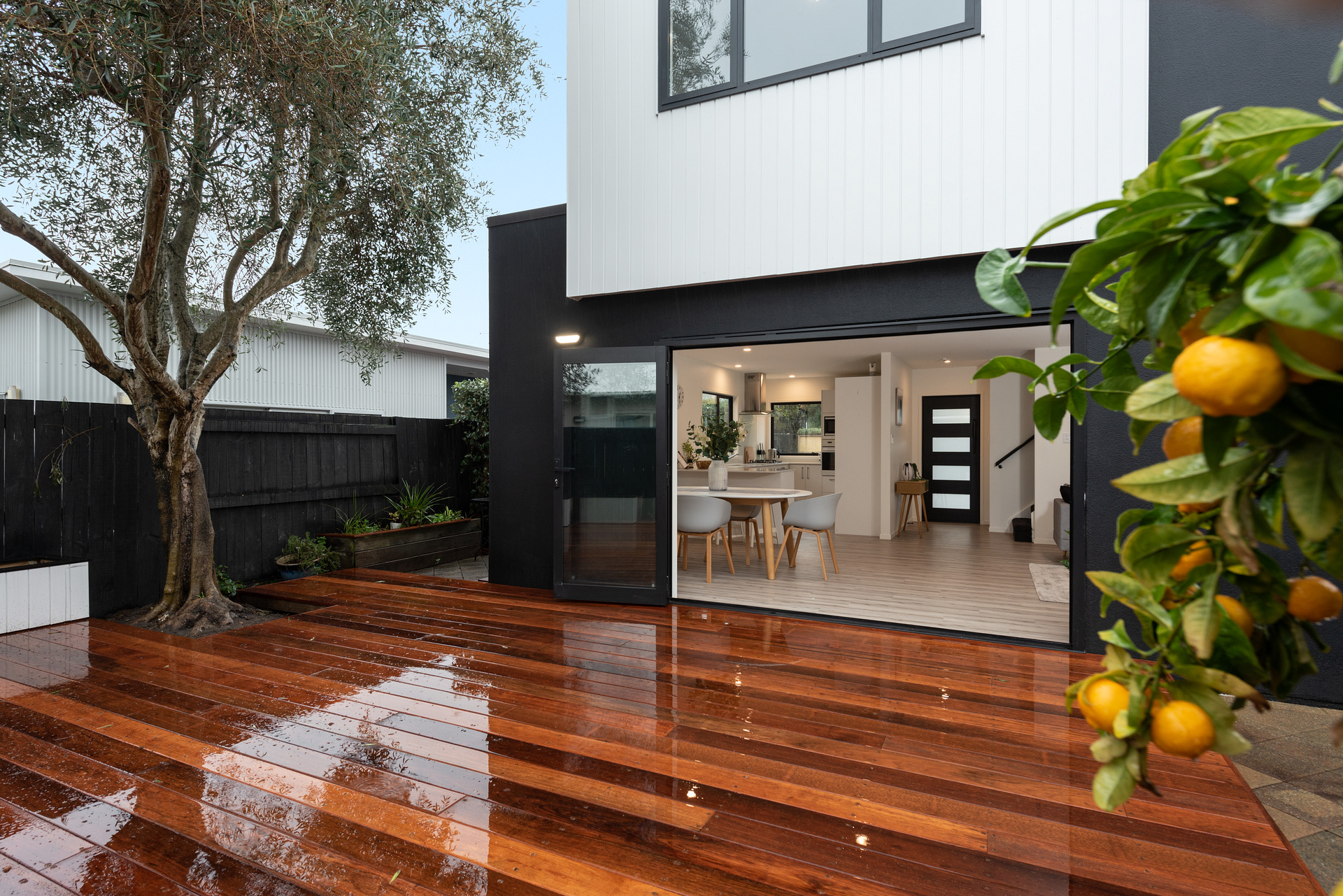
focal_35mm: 19
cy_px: 448
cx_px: 672
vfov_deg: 64.6
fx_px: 709
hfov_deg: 86.9
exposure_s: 1/25
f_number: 8
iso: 250
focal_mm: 19
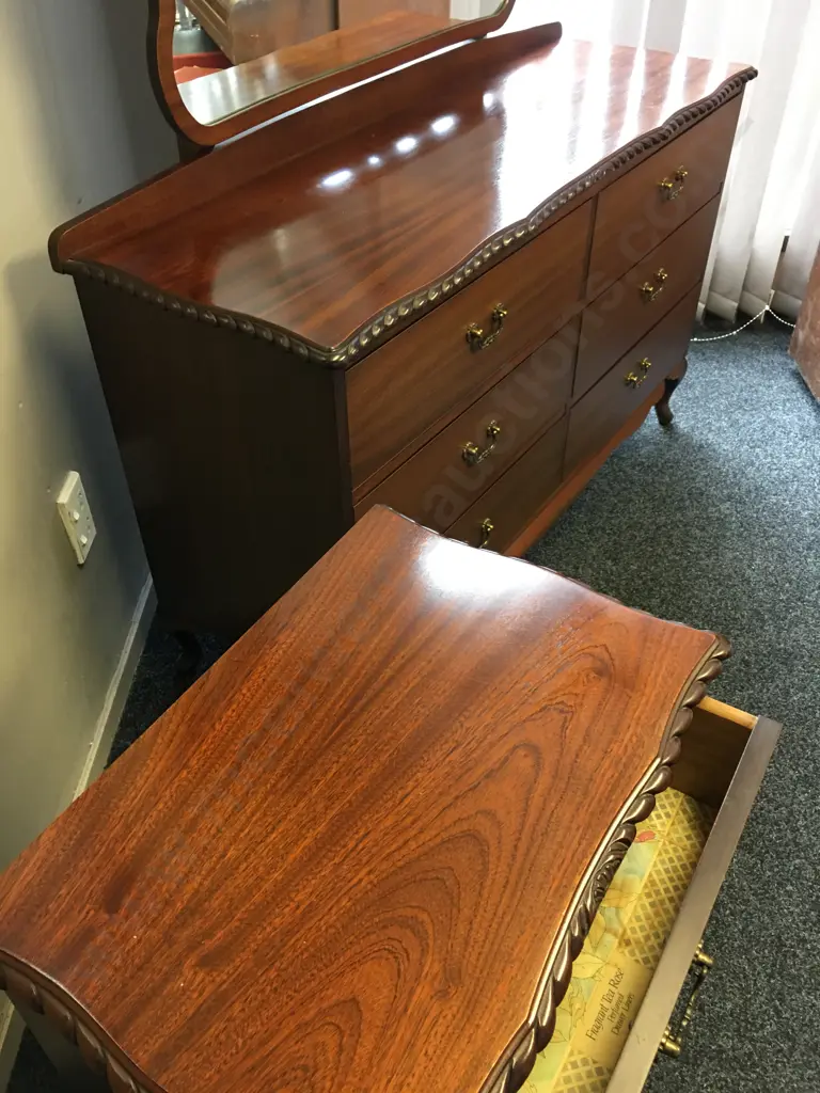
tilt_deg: -40.3
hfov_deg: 48.2
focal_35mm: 29
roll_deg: -0.4
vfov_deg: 61.7
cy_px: 546
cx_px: 410
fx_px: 916
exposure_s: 1/17
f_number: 2.2
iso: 100
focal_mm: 4.15
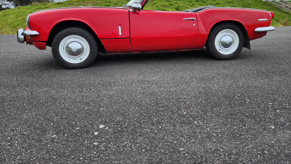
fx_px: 201
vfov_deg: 43.6
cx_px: 147
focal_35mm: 26
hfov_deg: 71.9
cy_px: 51
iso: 20
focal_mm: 5.4
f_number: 1.8
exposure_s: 1/565
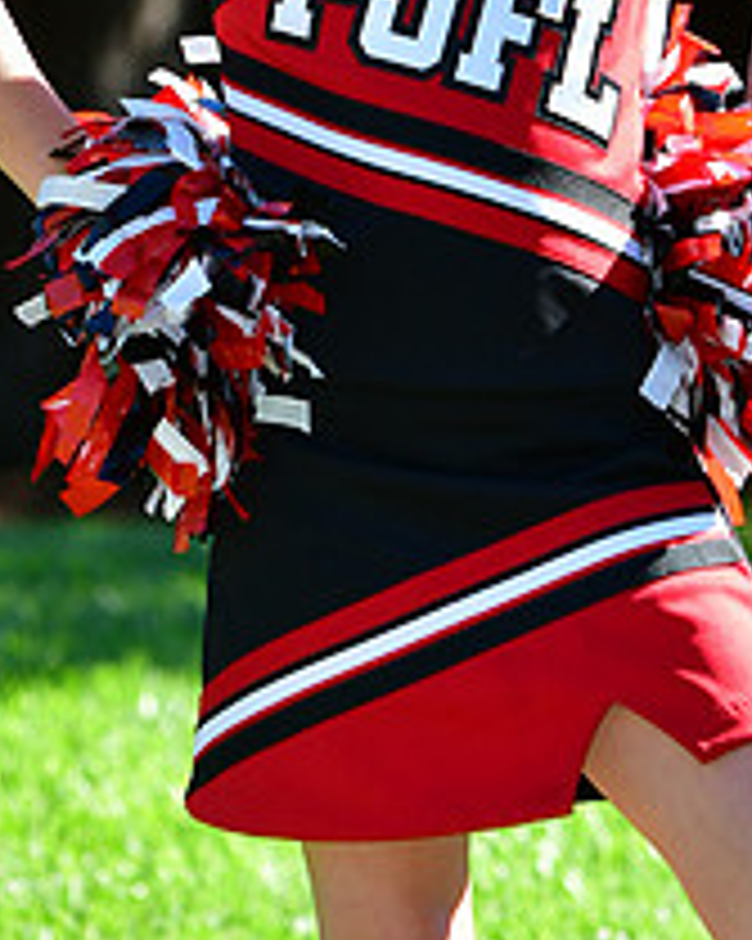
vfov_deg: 4.2
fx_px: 12640
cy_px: -306
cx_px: 453
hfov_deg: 3.4
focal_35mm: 454
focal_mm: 116
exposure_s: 1/800
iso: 400
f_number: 4.5
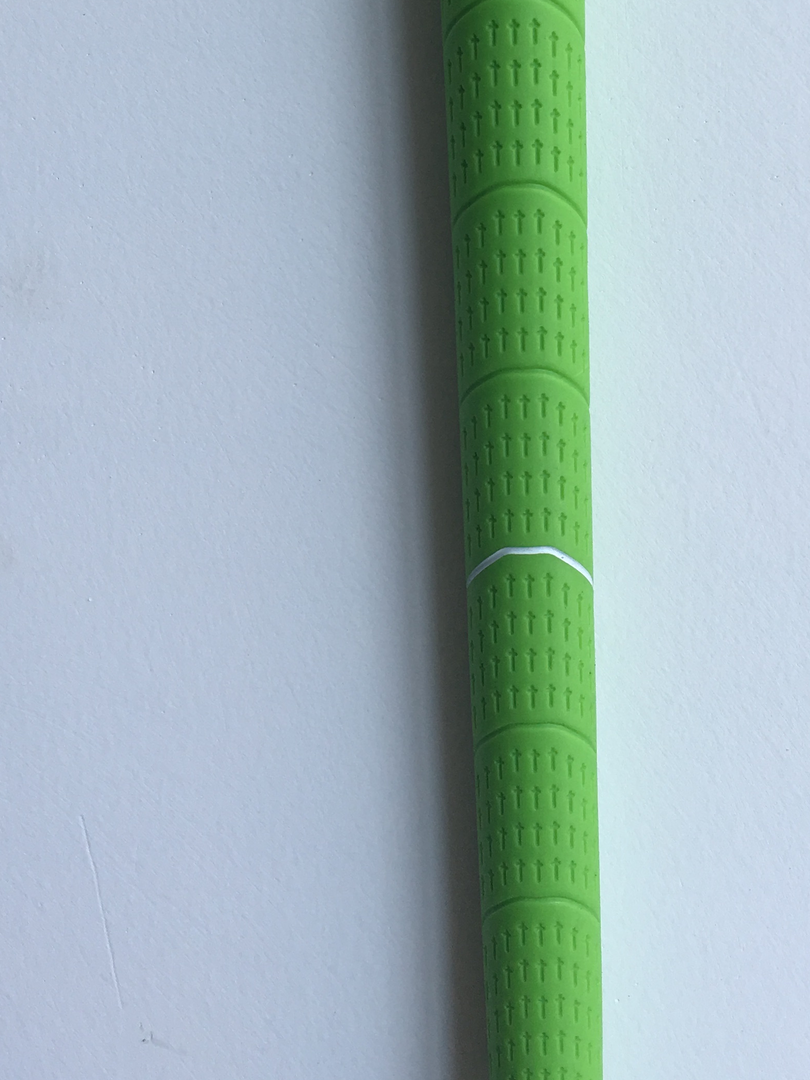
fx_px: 1747
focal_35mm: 56
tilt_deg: -7.0
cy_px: 309
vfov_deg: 33.8
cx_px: 506
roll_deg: -0.5
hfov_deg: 26.0
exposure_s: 1/100
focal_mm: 4.15
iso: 25
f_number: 2.2
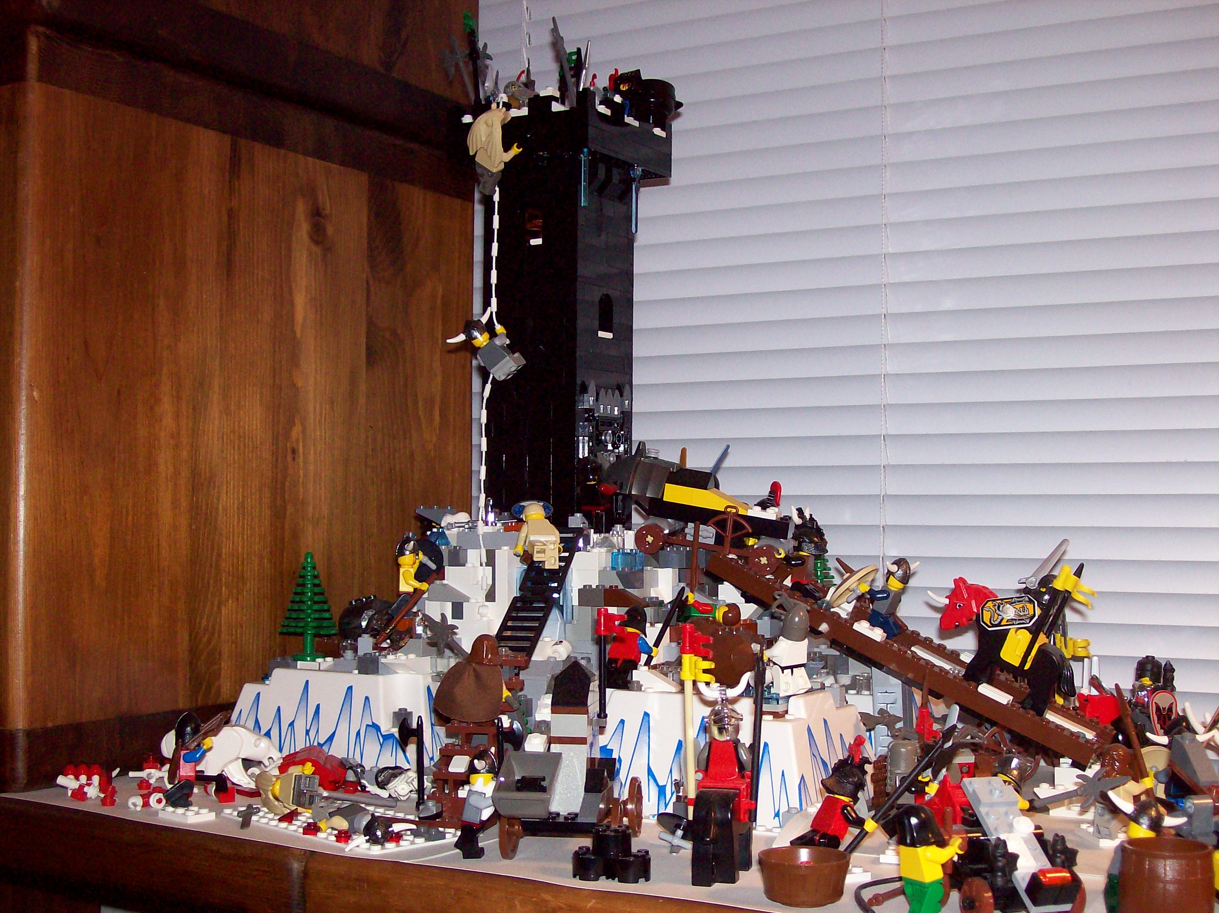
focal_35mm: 45
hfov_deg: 42.1
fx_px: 1584
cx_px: 610
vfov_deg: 32.2
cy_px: 456
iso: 140
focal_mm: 7.6
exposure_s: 1/73.1
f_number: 3
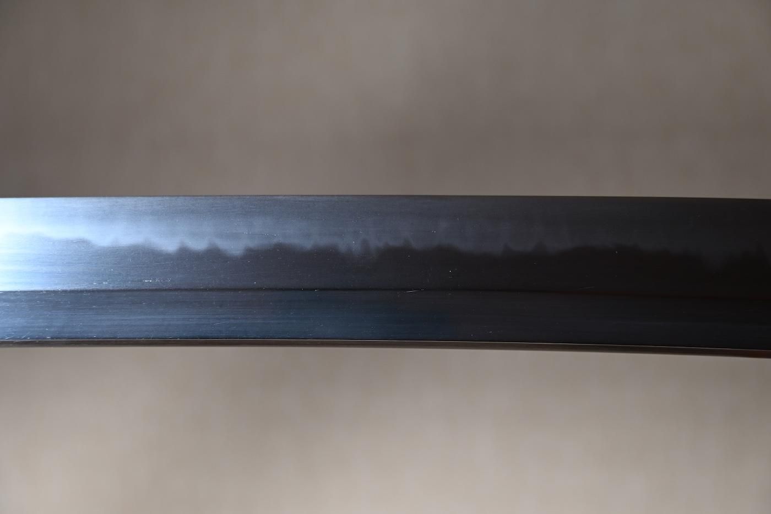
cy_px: 257
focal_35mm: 78
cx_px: 386
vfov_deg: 17.5
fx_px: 1670
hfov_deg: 26.0
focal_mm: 52
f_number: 4.8
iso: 110
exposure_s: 1/1.3
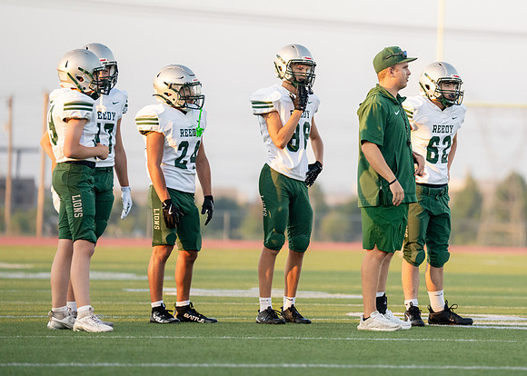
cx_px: 397
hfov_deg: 6.8
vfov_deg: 4.9
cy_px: 165
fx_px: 4438
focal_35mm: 297
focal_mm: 200
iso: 1600
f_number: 2.8
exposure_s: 1/3200
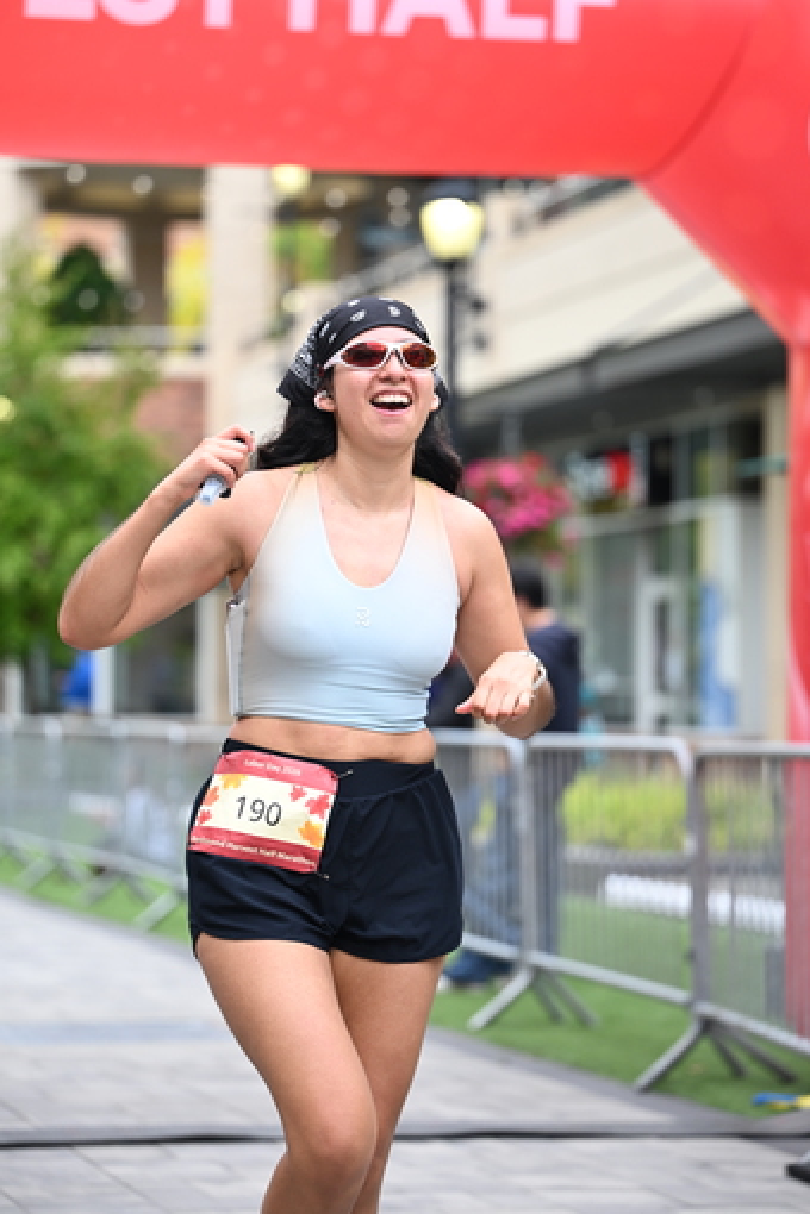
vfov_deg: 18.8
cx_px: 380
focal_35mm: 109
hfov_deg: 12.6
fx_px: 3678
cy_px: 595
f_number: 2.8
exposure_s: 1/1600
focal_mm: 101
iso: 640
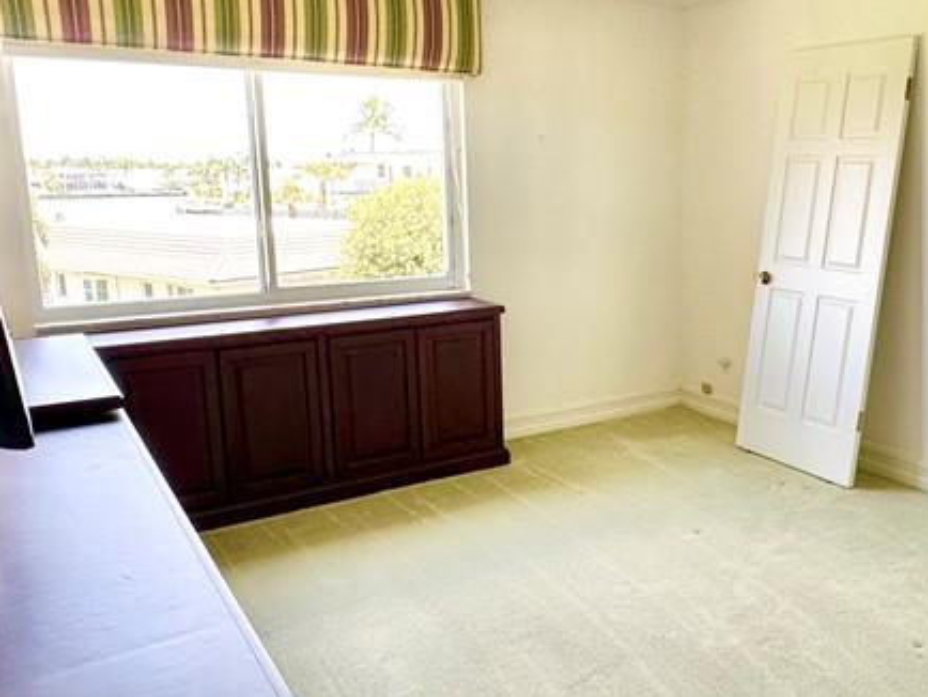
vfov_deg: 43.0
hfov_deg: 54.0
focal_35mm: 33
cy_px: 340
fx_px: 885
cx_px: 631
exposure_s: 1/120
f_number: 2.2
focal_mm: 2.22
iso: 100
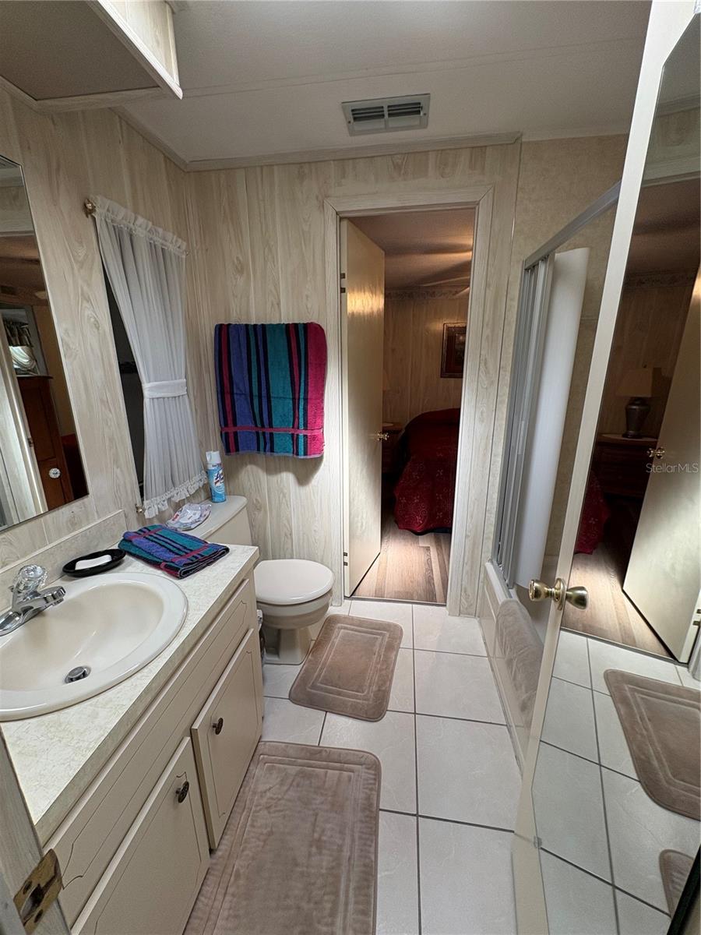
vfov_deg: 102.1
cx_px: 350
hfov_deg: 85.7
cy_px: 468
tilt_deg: -16.5
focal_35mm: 14
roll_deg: +0.1
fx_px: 378
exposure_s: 1/120
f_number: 2.2
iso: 125
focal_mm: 2.22
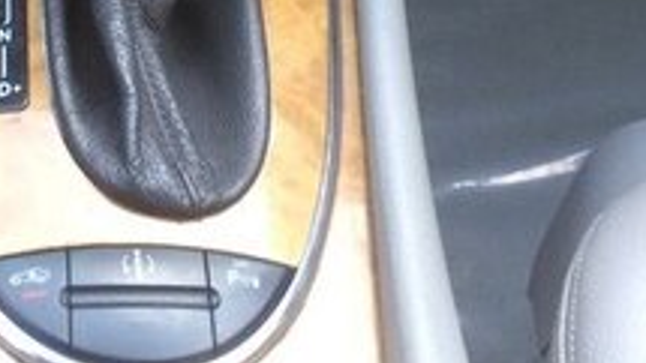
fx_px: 1662
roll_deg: -11.4
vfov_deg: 11.3
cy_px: -370
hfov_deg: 21.8
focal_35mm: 97
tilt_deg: -40.0
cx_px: 147
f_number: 2.2
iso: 50
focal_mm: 4.15
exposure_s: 1/33
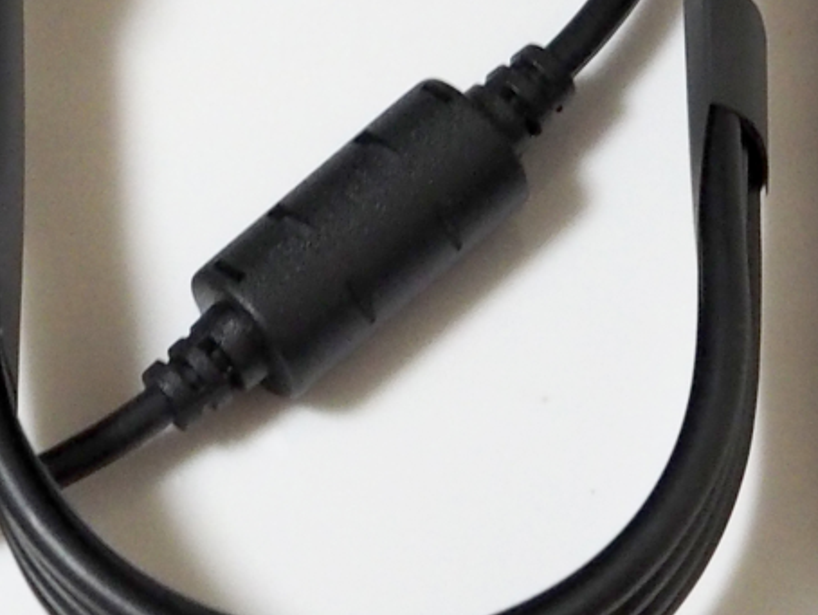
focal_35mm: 507
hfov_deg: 3.9
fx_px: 11987
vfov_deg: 2.9
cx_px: -236
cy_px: -321
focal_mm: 60
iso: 1600
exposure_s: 1/60
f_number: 4
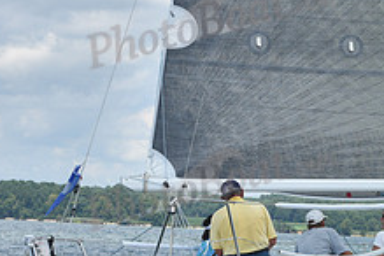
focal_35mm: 185
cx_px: 426
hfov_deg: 11.0
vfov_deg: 7.4
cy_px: 252
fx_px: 1973
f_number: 8
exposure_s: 1/1000
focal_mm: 70
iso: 320
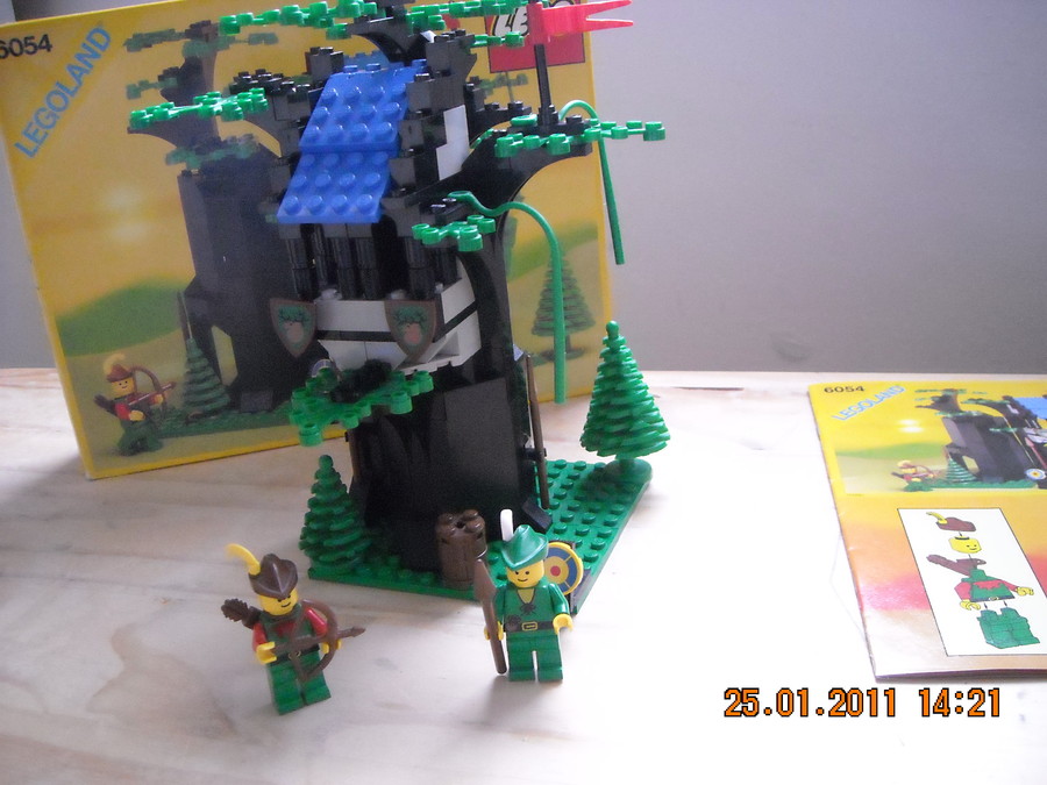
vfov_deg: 40.7
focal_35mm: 35
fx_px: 1059
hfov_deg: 52.6
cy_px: 392
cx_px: 524
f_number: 2.8
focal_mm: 5.7
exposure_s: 1/24
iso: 800
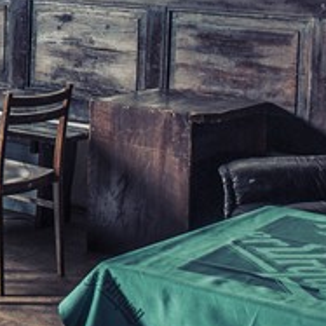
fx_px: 1193
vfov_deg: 14.9
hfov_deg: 14.0
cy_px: -85
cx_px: -244
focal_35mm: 112
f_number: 4.5
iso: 100
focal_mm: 24
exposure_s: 1/125
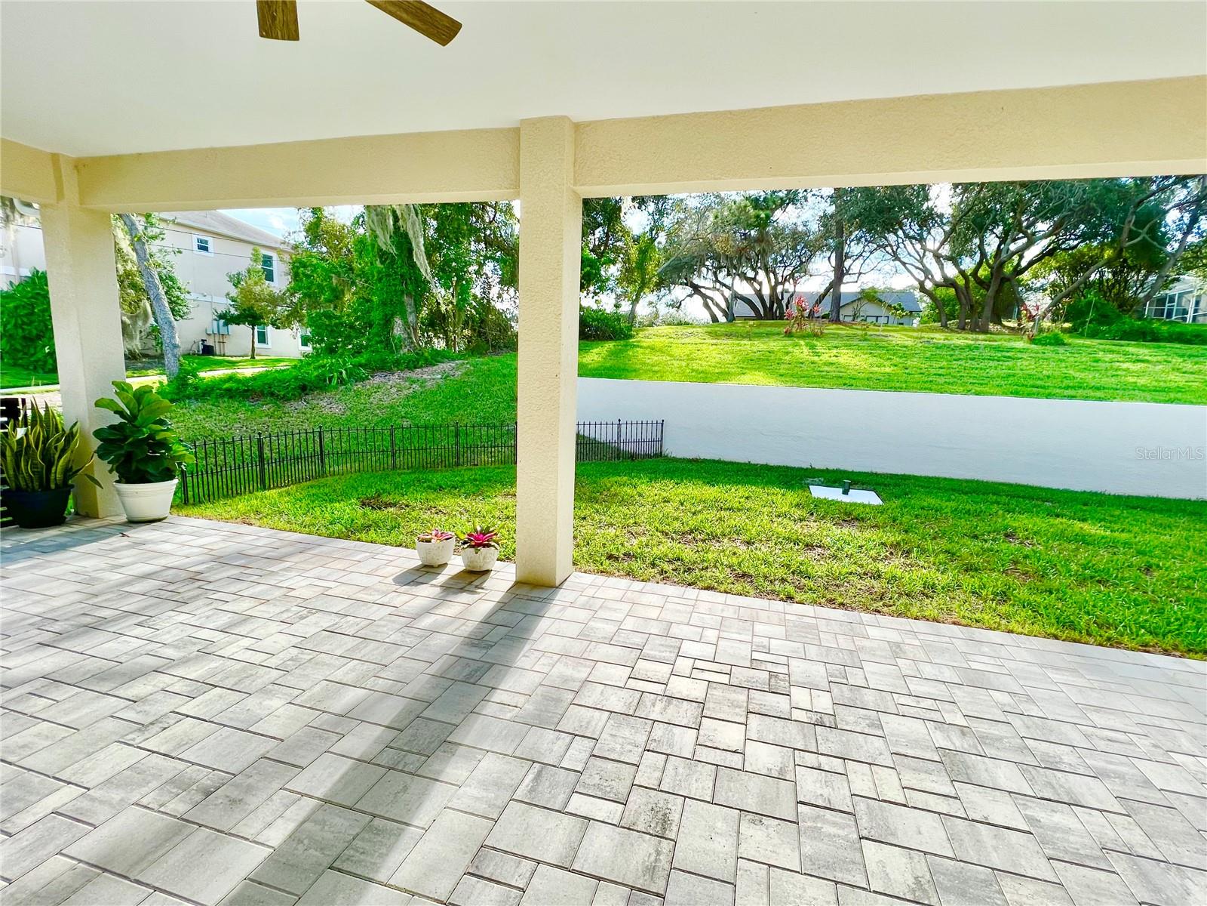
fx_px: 453
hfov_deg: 106.2
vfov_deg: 89.9
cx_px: 604
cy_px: 453
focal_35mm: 13
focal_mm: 1.57
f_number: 1.8
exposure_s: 1/547
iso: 32
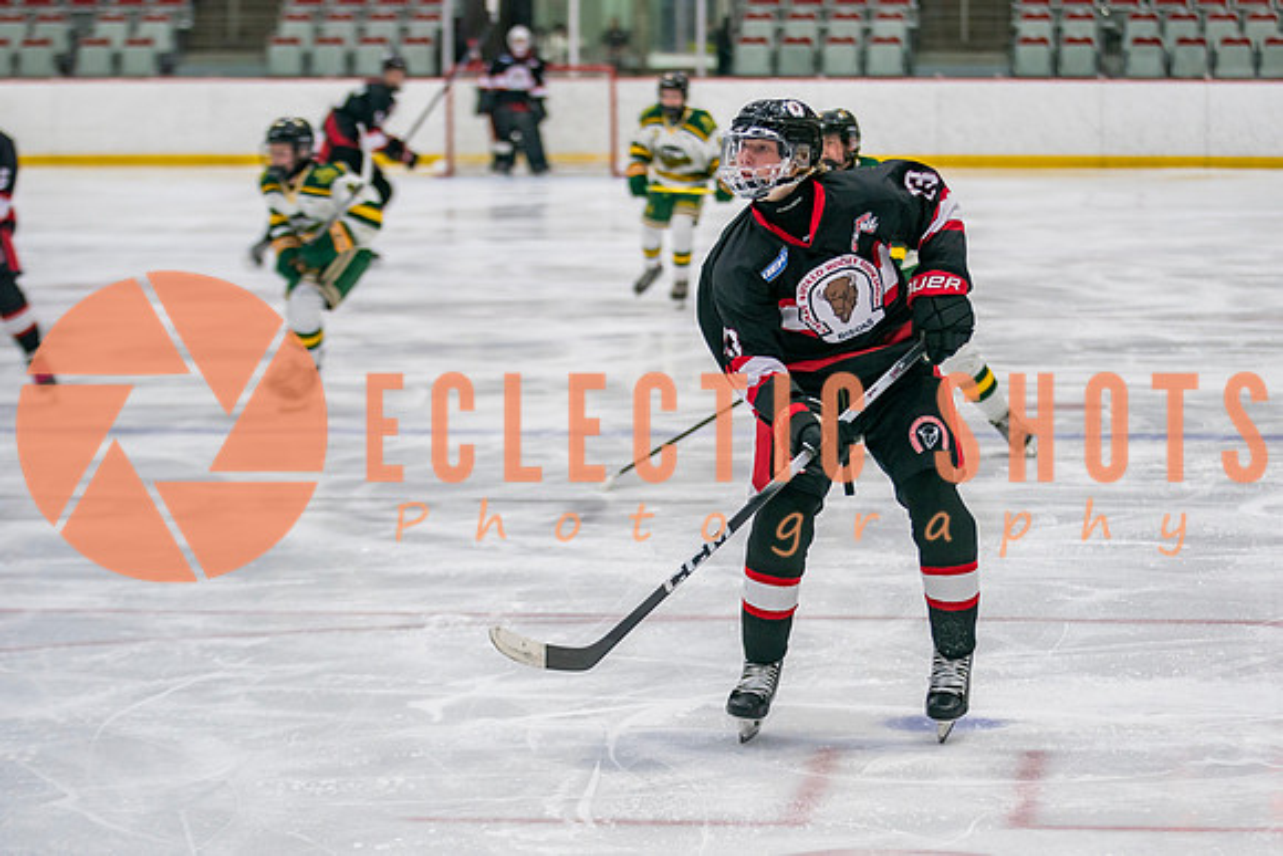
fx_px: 5014
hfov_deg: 14.6
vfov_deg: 9.8
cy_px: 433
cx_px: 814
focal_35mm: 141
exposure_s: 1/640
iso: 800
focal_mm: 100
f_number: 2.8
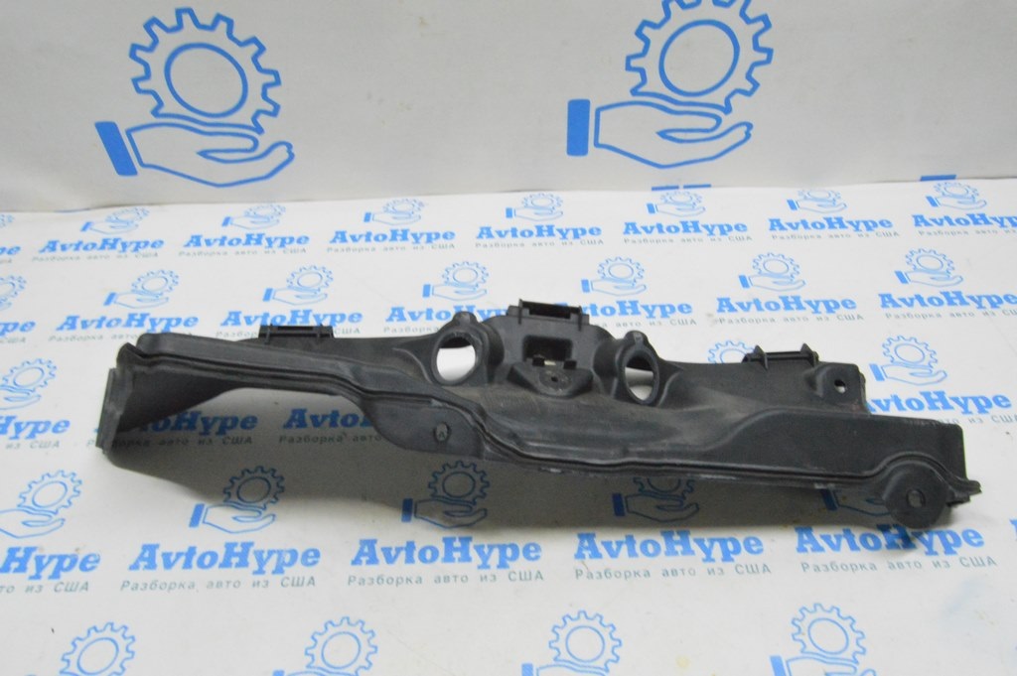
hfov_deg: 67.4
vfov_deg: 47.9
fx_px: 762
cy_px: 338
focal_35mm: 27
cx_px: 508
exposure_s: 1/20
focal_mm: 18
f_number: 20
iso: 6400
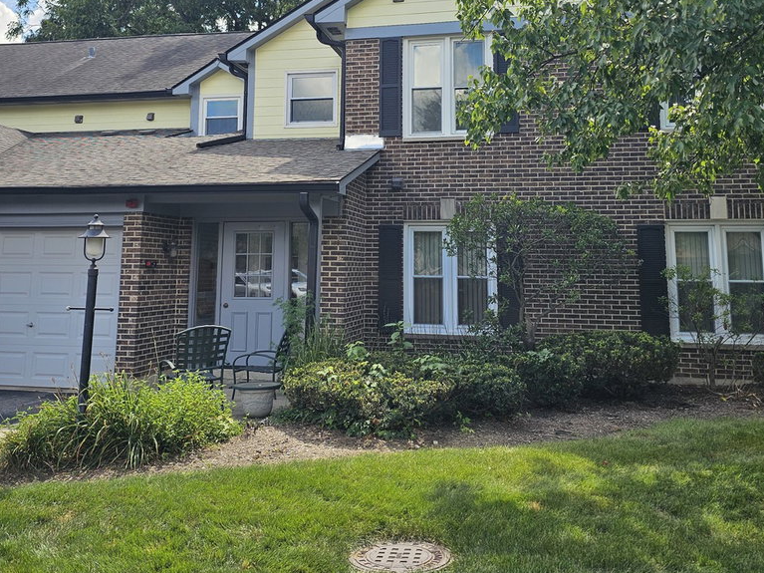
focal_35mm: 36
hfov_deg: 51.4
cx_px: 372
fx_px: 794
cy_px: 147
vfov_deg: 38.7
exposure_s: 1/364
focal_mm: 6.3
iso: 10
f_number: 1.7
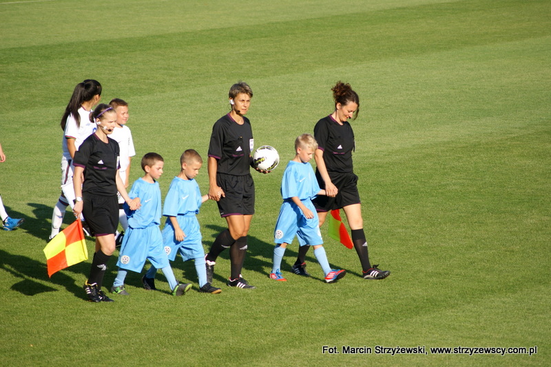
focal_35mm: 300
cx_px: 276
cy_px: 184
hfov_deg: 6.9
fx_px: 4590
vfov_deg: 4.6
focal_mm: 200
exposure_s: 1/500
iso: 100
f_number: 5.6
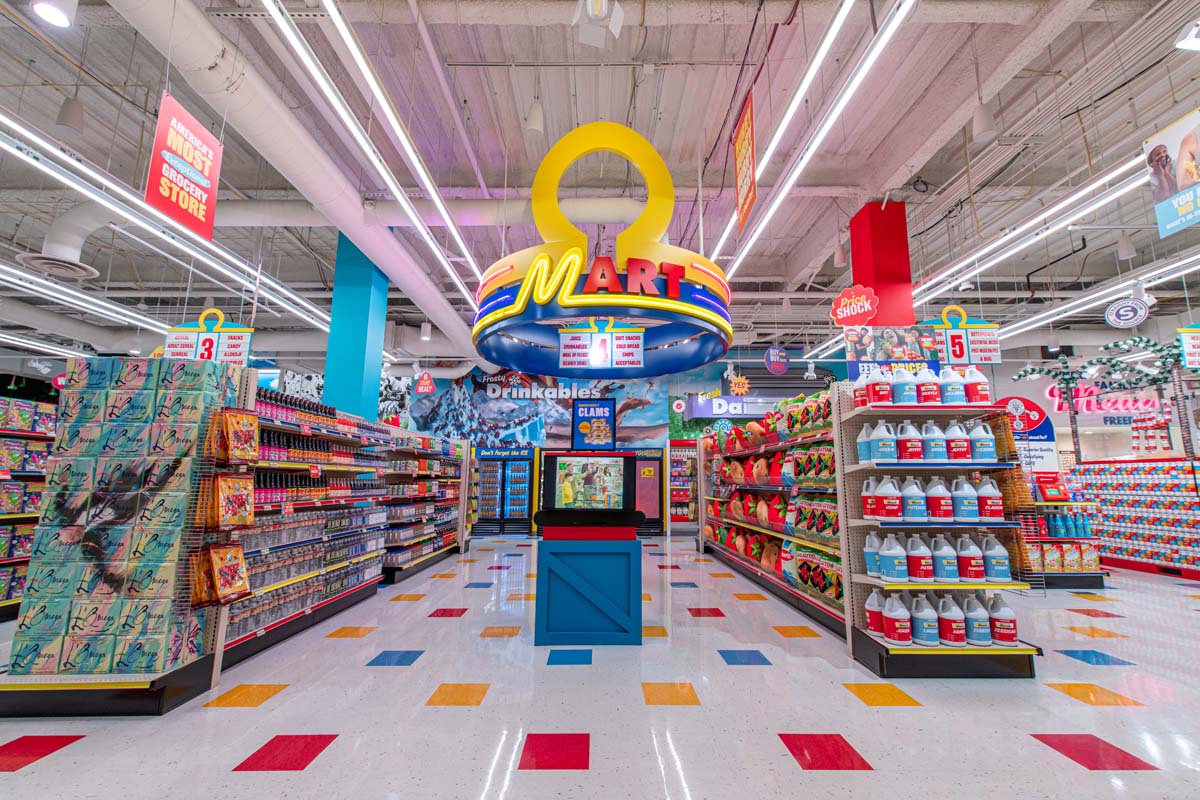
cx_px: 600
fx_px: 467
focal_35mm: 14
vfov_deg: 81.2
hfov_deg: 104.3
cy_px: 400
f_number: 9
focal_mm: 14
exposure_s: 1/15
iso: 320
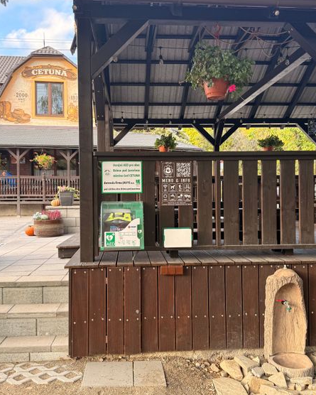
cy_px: 195
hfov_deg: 45.8
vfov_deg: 55.7
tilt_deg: +0.5
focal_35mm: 32
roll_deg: +0.5
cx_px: 153
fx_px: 374
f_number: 1.78
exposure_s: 1/127
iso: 64
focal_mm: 6.76
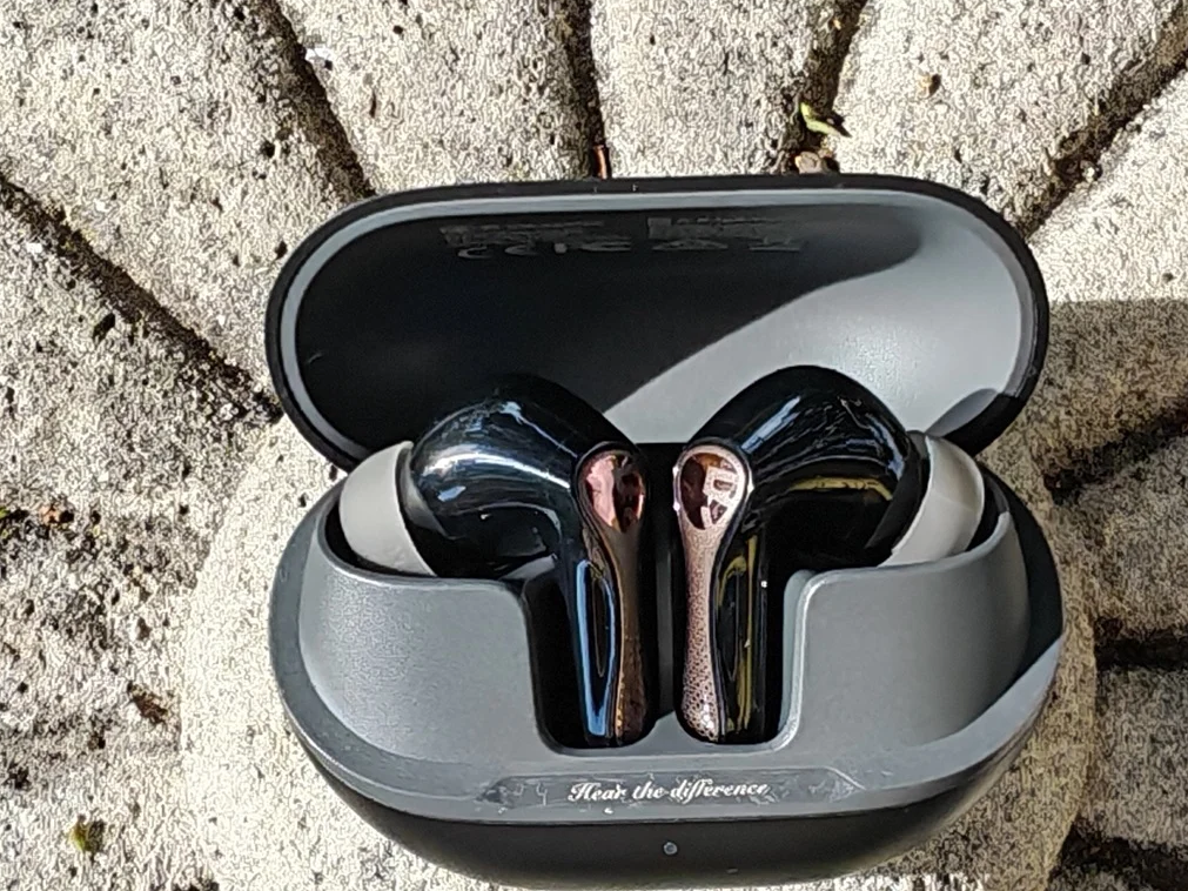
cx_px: 649
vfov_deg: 25.6
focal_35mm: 57
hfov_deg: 33.8
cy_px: 558
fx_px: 1956
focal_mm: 1.82
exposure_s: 1/410
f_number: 2
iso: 50
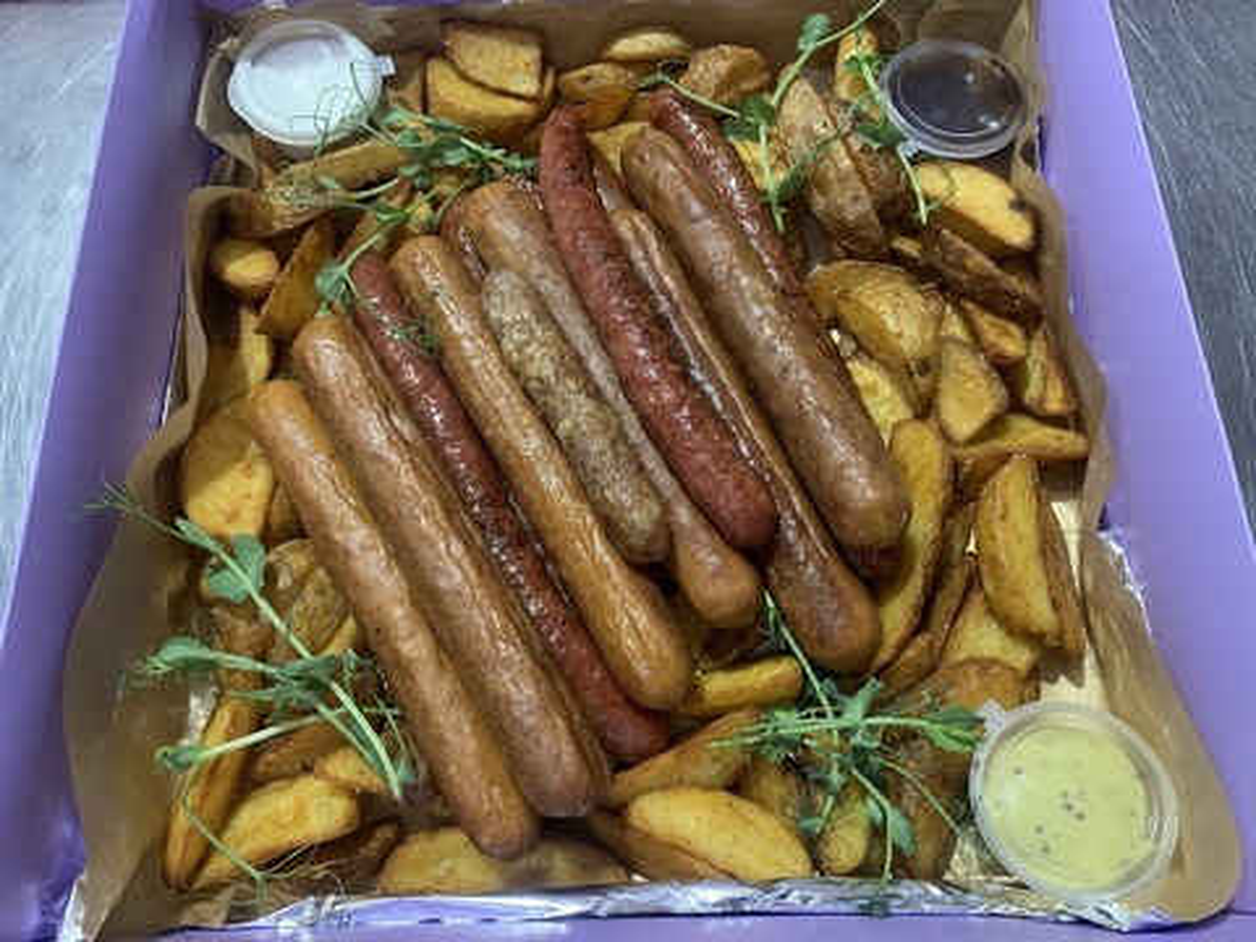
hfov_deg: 67.3
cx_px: 628
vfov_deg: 53.1
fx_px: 943
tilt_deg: -71.8
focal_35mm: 26
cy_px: 471
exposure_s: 1/50
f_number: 1.8
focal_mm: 4.25
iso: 200
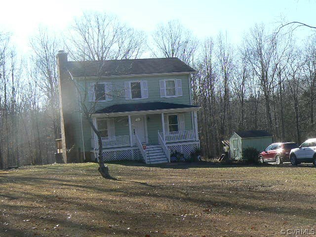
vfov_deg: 23.3
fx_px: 575
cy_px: 118
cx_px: 158
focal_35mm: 63
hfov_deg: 30.7
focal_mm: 7.7
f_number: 5.6
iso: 80
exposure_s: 1/320
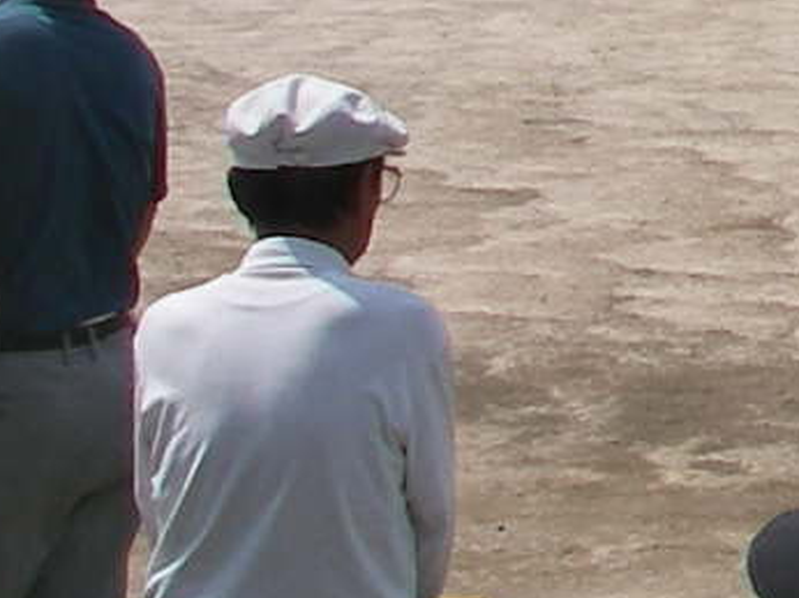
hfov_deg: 7.7
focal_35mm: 225
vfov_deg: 6.5
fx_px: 5190
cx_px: 2328
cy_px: -409
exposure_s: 1/250
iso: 64
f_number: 6.6
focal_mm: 6.3
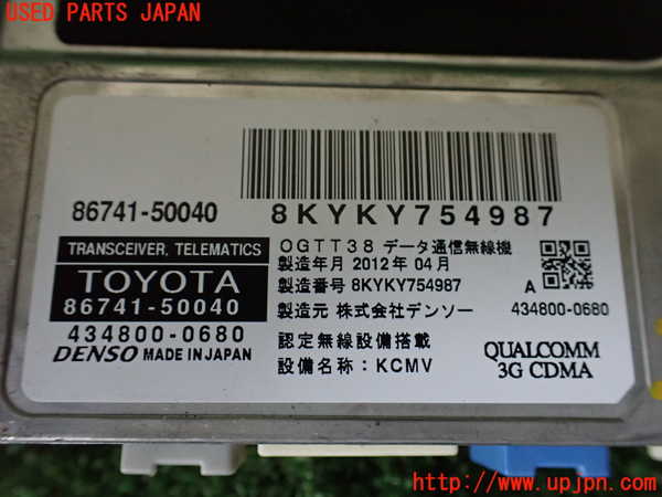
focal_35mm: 30
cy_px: 248
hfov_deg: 60.0
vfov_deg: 46.8
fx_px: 574
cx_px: 331
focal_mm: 5.4
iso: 800
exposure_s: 1/100
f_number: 2.3
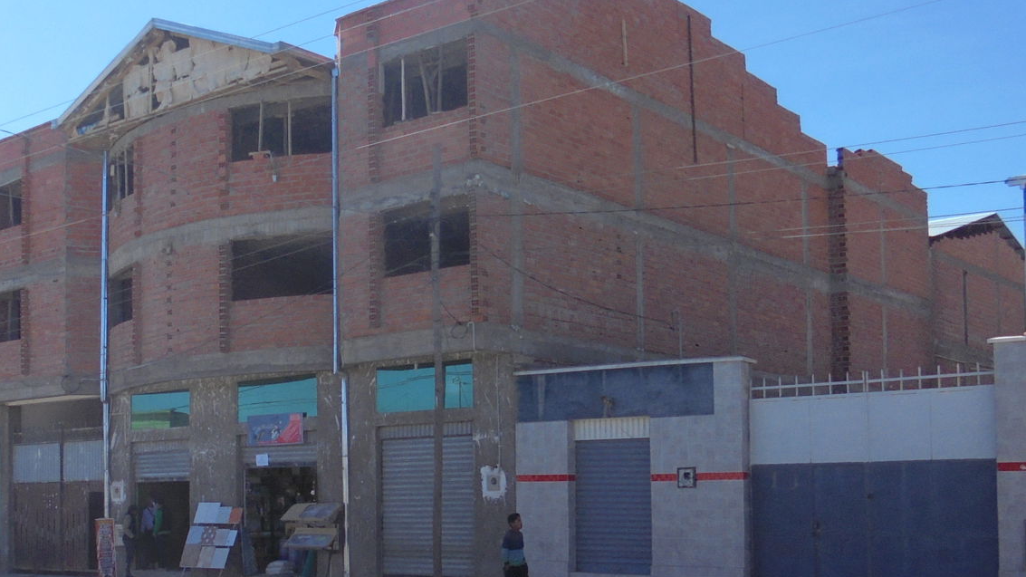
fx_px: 1306
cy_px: 470
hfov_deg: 41.9
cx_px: 288
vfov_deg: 24.5
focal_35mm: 48
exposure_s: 1/800
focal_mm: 4.6
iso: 100
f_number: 3.5
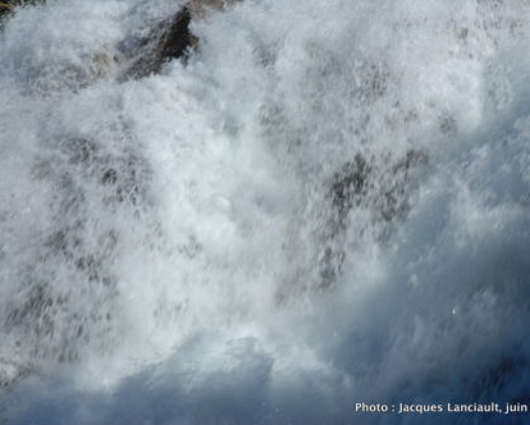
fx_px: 1469
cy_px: 212
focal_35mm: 94
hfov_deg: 20.5
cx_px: 256
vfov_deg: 16.5
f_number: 16
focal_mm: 55
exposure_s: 1/125
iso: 100
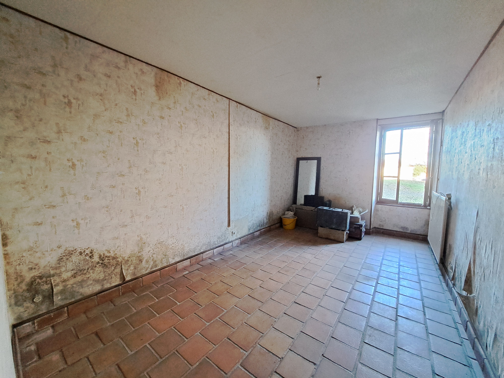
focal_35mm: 13
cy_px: 189
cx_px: 252
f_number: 2.2
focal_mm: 1.74
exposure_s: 1/50
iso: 250
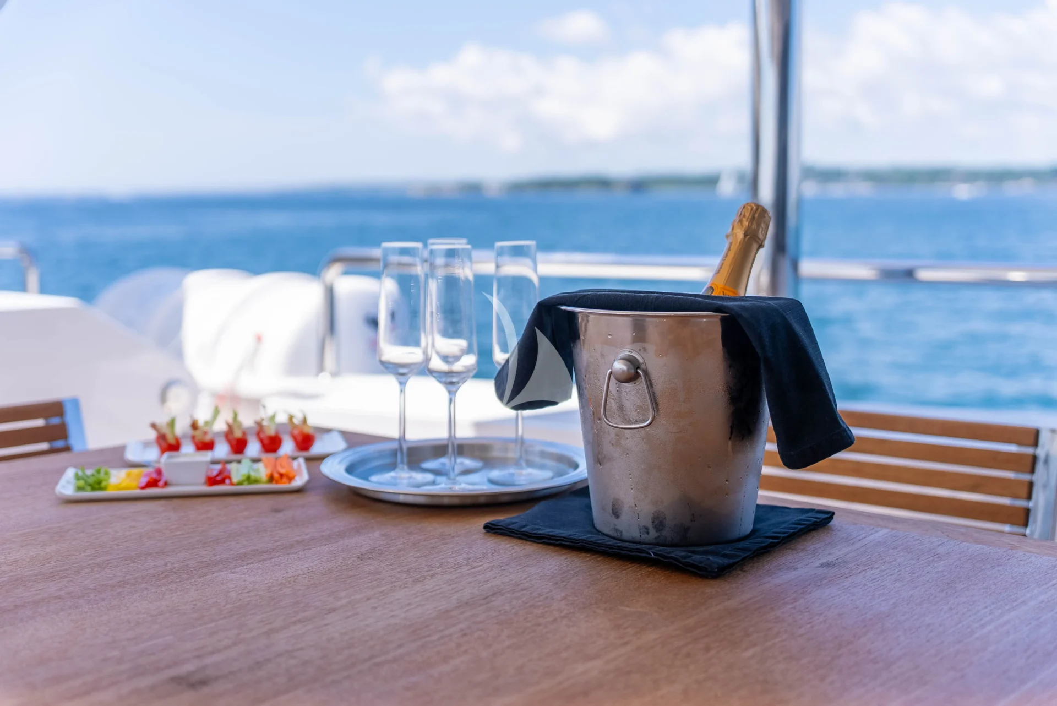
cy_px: 353
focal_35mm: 43
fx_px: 1263
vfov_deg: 31.2
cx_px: 528
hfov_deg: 45.4
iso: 160
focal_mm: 43
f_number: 2.8
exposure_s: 1/2000
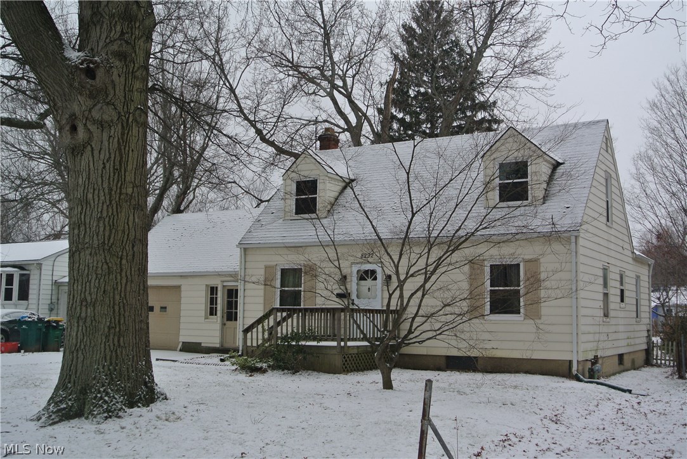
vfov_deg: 34.3
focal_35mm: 39
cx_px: 344
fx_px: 745
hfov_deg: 49.5
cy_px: 230
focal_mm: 14.5
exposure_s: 1/320
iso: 100
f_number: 4
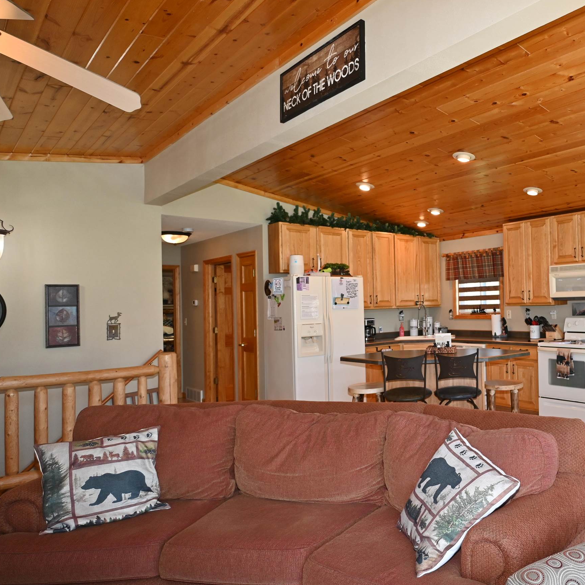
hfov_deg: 54.7
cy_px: 292
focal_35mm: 27
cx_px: 475
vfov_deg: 59.1
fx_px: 516
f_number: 4
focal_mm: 12
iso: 220
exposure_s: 1/60
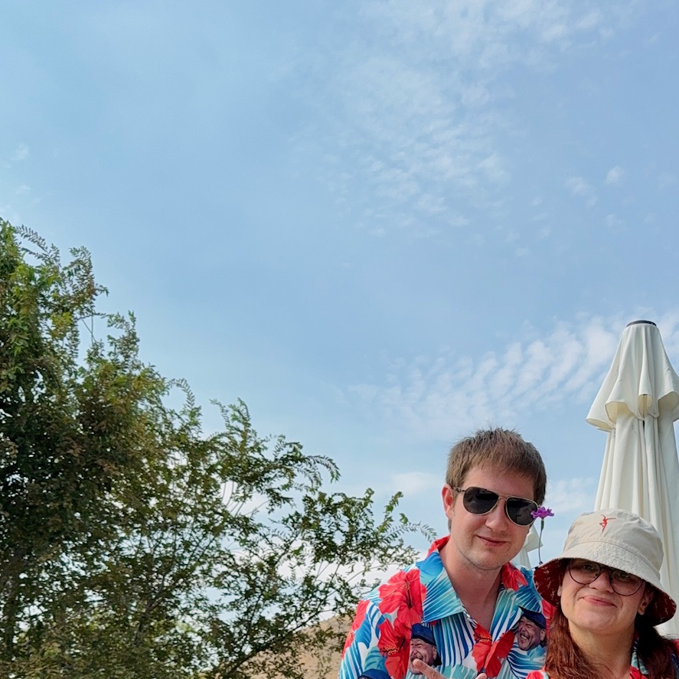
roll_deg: -2.4
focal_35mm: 49
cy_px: 700
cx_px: 522
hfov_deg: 33.9
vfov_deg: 31.7
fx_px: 1087
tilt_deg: +6.0
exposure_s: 1/4405
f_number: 1.78
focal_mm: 6.76
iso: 80
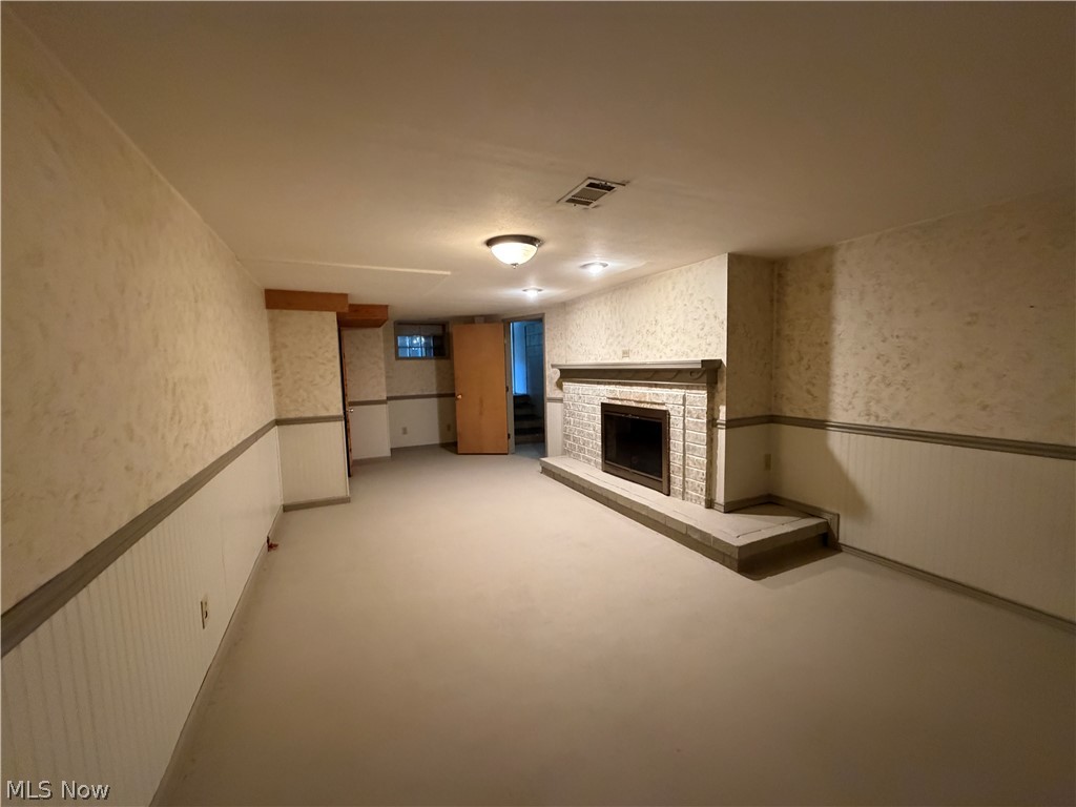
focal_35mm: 14
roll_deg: +1.5
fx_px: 435
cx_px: 538
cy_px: 404
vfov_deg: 85.7
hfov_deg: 102.1
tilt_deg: -4.4
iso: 800
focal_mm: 2.22
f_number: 2.2
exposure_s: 1/60
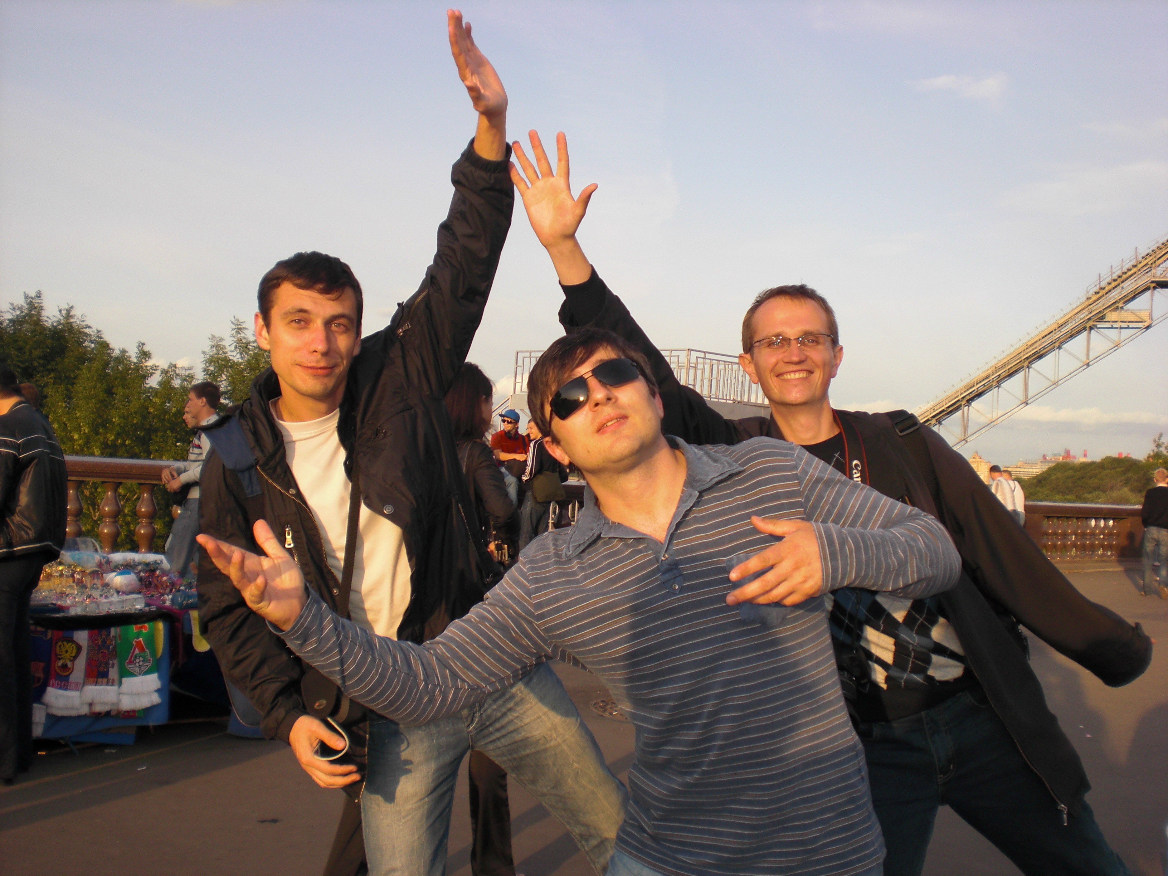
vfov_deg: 37.7
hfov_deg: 49.0
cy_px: 438
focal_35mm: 38
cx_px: 584
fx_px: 1282
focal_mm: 6.3
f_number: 3.1
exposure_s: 1/320
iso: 64
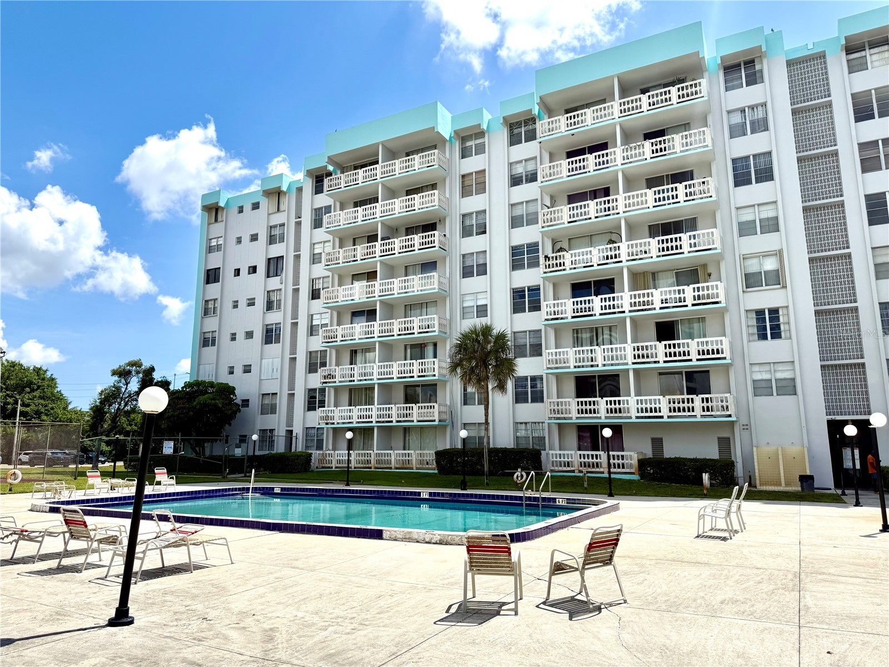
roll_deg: -0.7
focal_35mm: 24
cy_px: 334
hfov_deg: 71.6
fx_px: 616
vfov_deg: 56.8
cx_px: 444
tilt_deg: +11.3
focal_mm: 6.76
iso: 80
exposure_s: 1/7353
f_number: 1.78
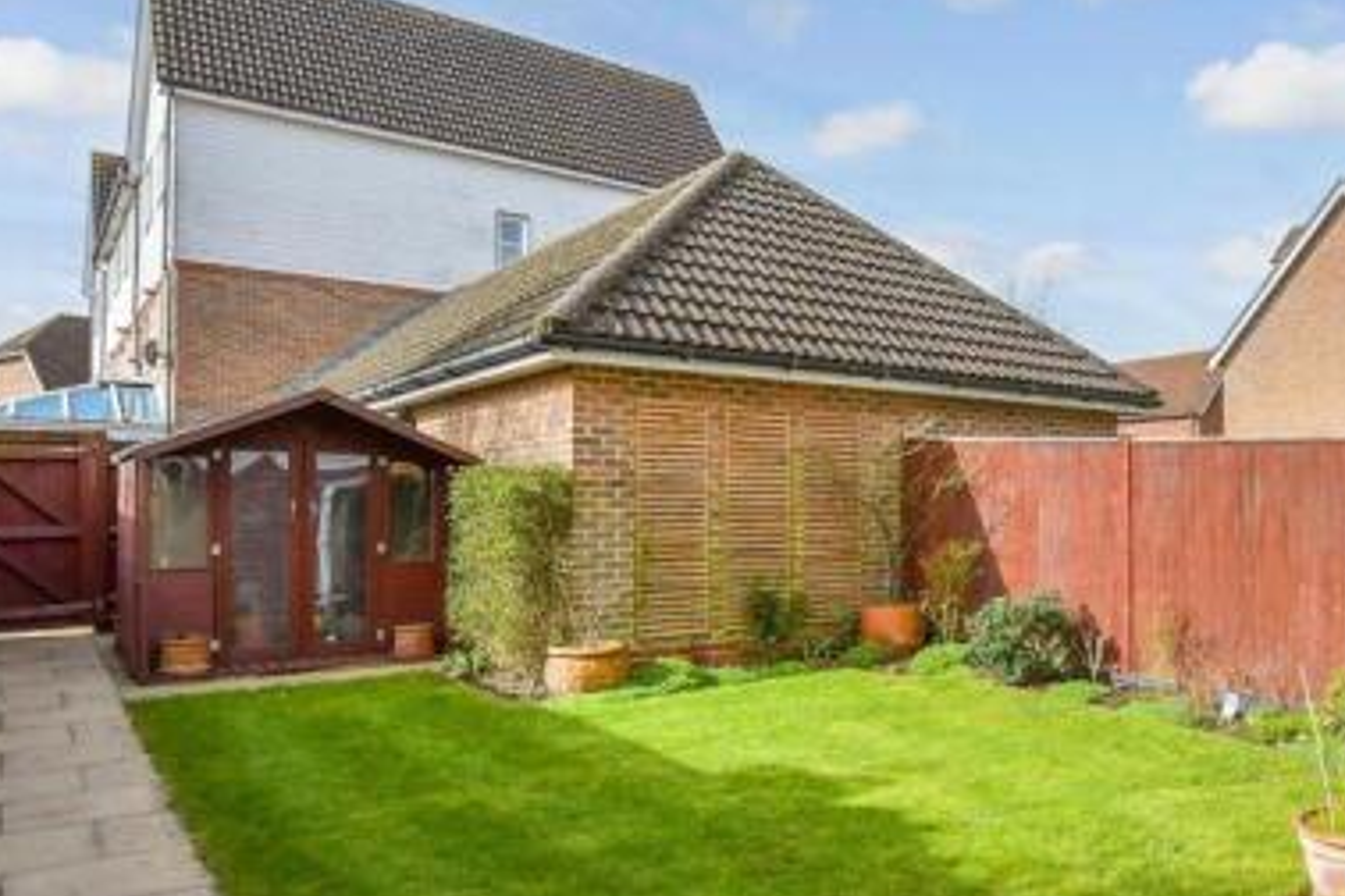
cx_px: 1030
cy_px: 478
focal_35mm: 26
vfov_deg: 49.5
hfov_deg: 64.6
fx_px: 971
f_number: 8
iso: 320
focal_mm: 10
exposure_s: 1/640
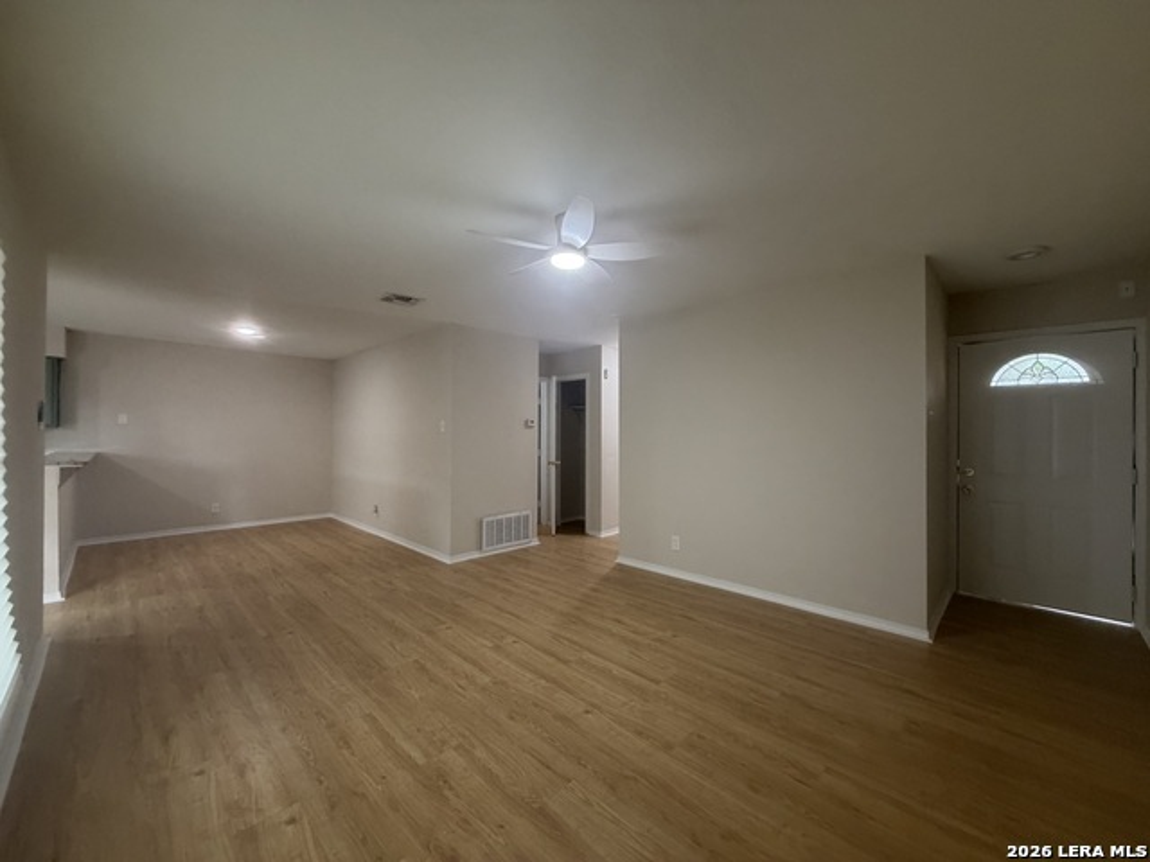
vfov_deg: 85.7
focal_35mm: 14
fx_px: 465
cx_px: 575
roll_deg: -2.0
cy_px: 431
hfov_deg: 102.1
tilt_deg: +0.4
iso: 250
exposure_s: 1/60
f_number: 2.2
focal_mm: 2.22
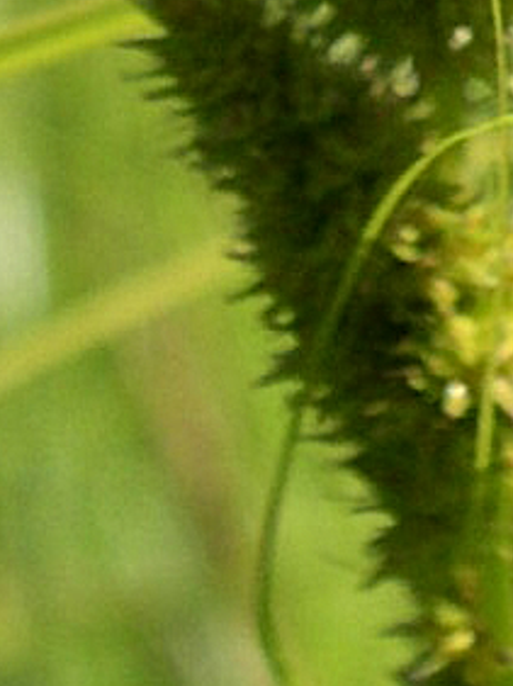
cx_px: 921
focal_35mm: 267
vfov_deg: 7.0
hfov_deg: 5.5
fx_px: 5284
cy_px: -895
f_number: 8.4
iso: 100
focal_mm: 10.1
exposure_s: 1/113
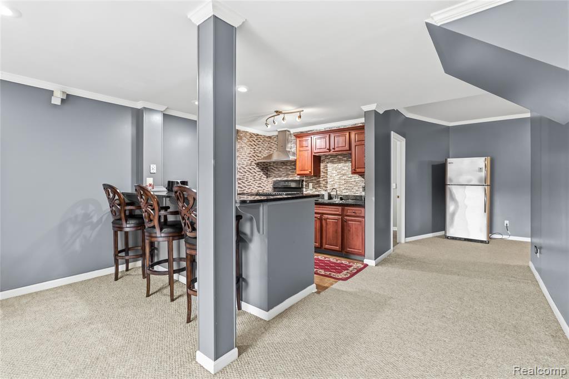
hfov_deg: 96.8
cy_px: 190
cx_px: 284
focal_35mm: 16
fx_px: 253
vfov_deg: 73.7
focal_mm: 16
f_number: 3.5
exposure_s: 1/30
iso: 1250
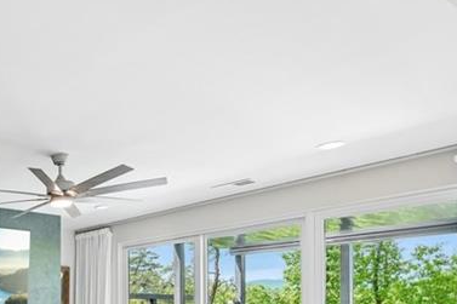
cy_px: 319
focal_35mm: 40
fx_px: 503
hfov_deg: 40.8
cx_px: -28
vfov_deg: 30.7
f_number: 8
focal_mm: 14.6
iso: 100
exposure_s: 1/5
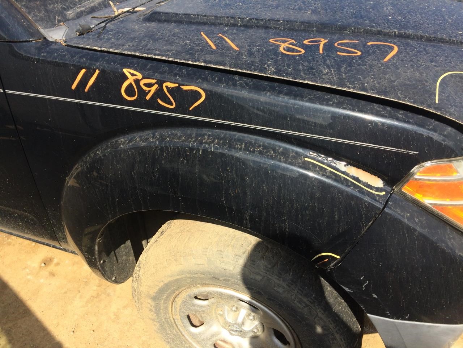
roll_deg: +6.5
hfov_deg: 61.7
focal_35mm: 29
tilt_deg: -30.9
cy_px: 174
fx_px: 388
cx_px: 232
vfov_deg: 48.2
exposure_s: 1/1282
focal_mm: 4.15
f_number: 2.2
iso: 32
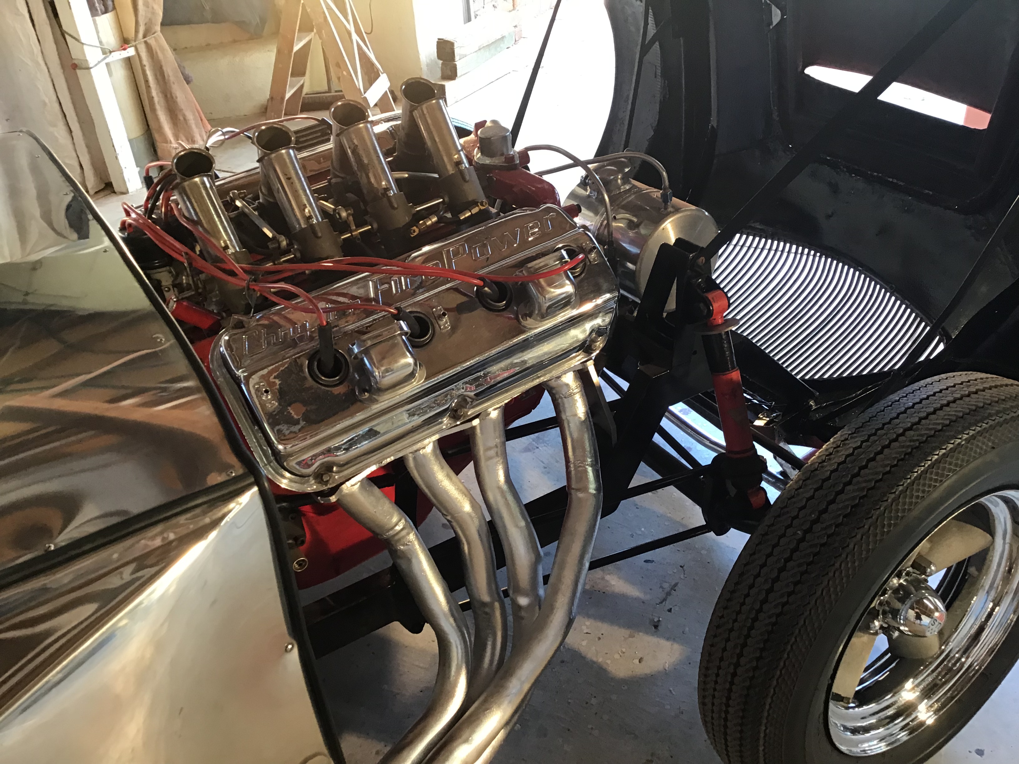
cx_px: 510
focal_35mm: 31
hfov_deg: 58.4
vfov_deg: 45.4
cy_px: 382
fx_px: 913
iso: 80
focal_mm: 3.3
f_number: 2.4
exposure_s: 1/33
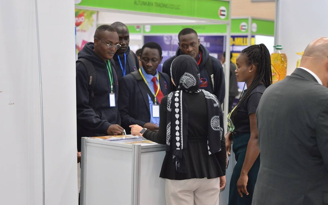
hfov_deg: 26.8
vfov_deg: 16.9
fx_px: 688
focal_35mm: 77
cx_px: 164
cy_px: 107
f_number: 2.5
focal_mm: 50
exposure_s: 1/60
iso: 800
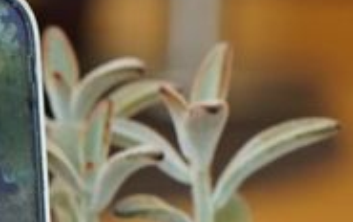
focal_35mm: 353
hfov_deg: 5.6
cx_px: -685
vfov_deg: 3.7
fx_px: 3399
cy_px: 583
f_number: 3.5
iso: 1600
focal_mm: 50
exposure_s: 1/160
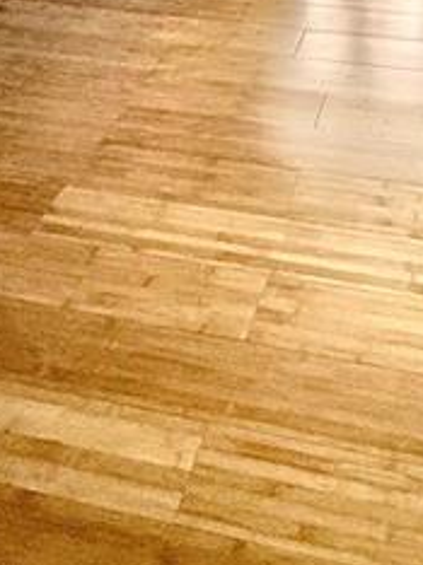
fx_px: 751
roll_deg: -0.5
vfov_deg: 25.8
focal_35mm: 46
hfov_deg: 30.2
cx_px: 372
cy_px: -345
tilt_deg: -5.0
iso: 125
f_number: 2.2
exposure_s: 1/99
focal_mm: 2.22
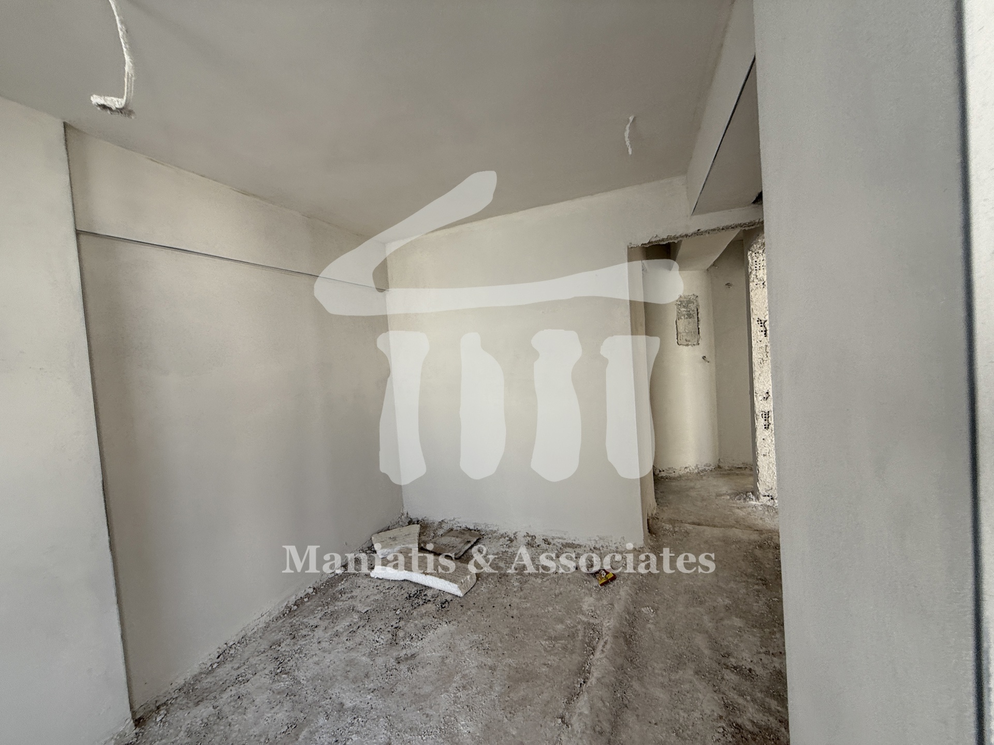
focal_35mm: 14
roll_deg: +2.3
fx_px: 402
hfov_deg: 102.1
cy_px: 372
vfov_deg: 85.7
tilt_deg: -10.5
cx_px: 497
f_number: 2.2
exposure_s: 1/135
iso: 50
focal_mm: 2.22
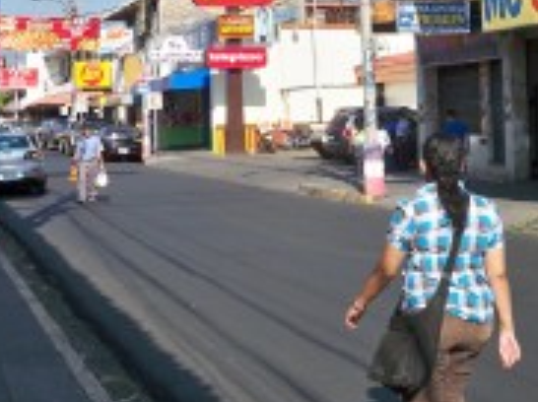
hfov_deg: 25.3
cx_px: 219
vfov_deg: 18.5
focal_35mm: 77
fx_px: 1195
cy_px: -21
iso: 64
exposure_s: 1/640
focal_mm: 6.3
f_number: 3.1
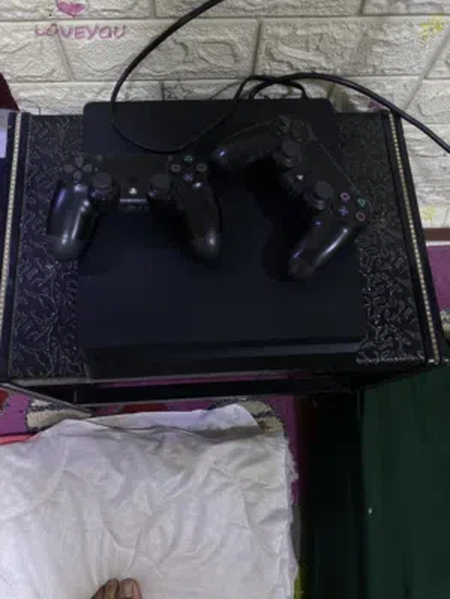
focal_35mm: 26
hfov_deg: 53.1
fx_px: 451
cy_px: 300
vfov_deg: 67.3
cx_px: 225
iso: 125
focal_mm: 4.25
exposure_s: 1/70
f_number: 1.8
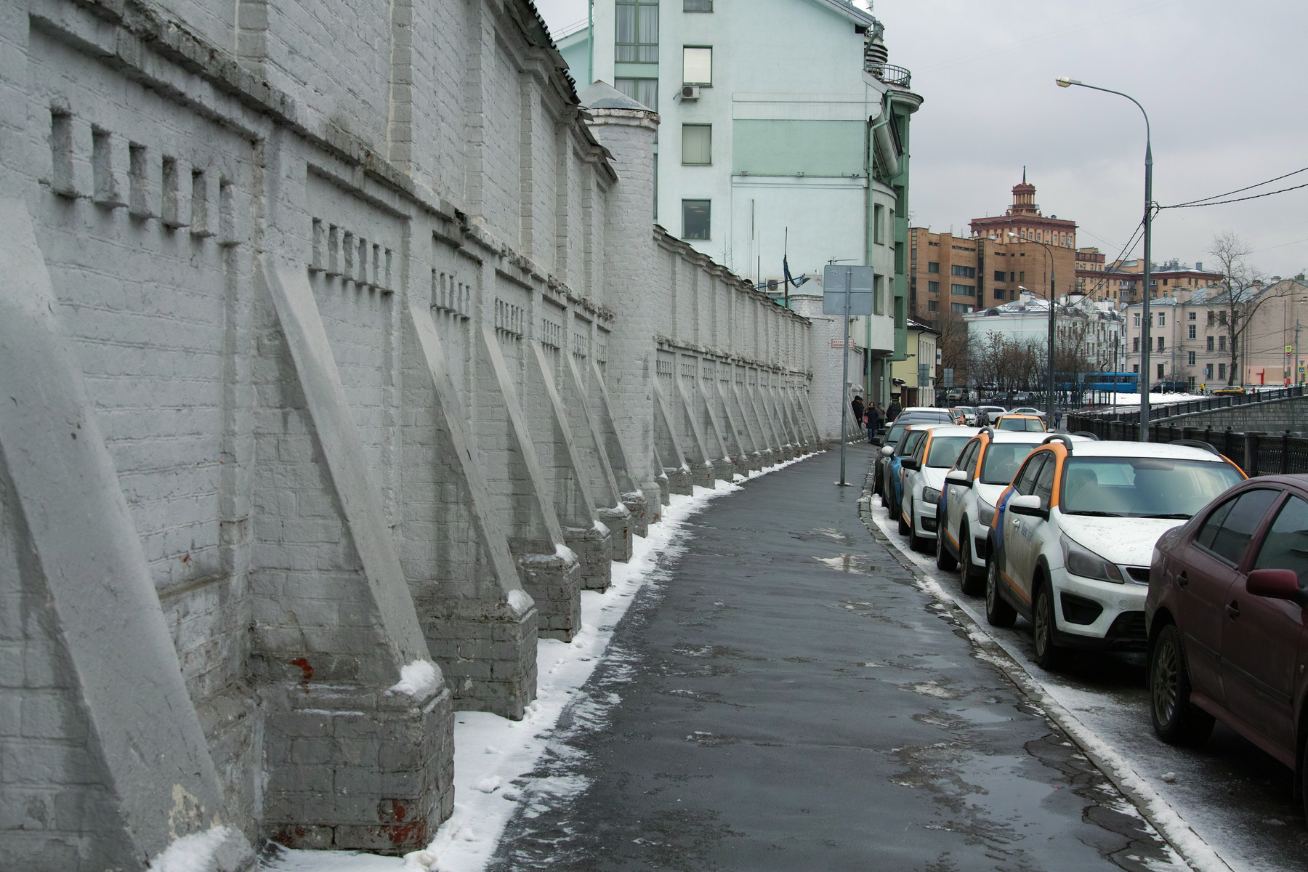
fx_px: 1817
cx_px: 654
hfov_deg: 39.6
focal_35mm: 50
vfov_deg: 27.0
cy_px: 436
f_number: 8
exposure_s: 1/100
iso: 100
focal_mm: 38
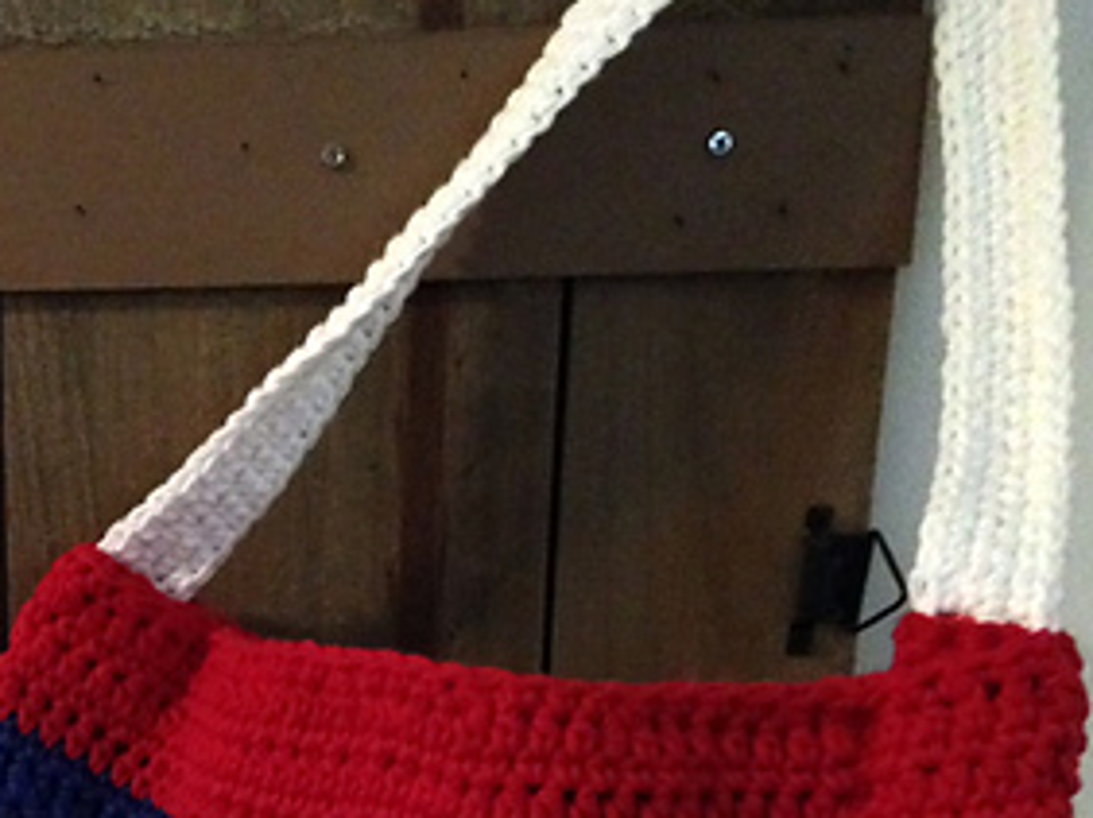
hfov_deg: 24.7
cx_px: -12
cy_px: 826
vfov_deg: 19.0
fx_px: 2366
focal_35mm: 75
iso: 800
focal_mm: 4.12
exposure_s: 1/15
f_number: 2.4
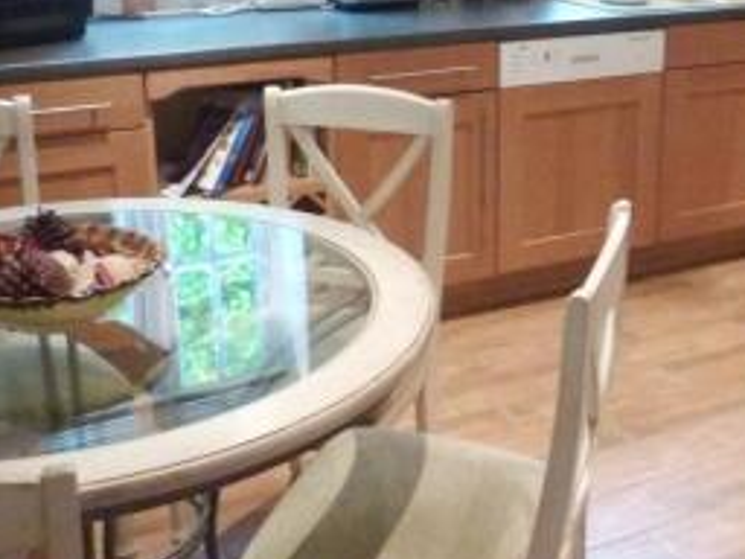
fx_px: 1227
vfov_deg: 25.5
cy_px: 164
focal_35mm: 57
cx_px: 610
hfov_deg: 32.7
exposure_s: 1/20
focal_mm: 4.1
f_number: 3.3
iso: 400
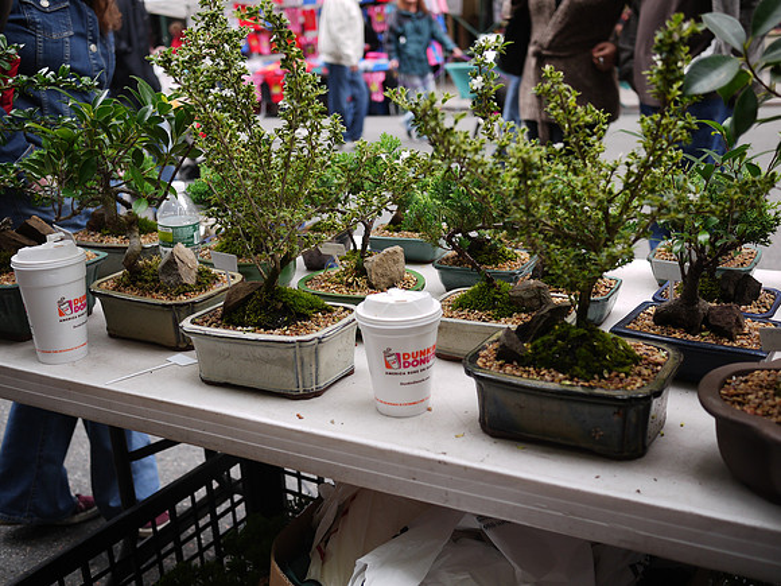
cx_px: 390
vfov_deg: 36.0
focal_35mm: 40
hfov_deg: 46.8
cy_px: 293
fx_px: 902
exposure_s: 1/125
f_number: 2.2
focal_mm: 20
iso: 100
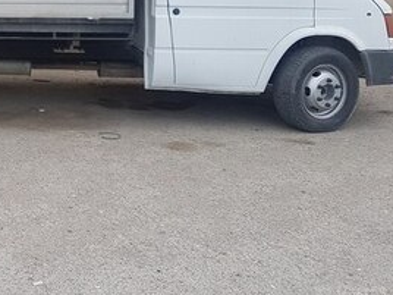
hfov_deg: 27.4
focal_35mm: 64
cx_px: -53
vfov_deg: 21.6
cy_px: -42
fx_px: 727
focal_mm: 4.2
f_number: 1.7
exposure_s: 1/1396
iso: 40
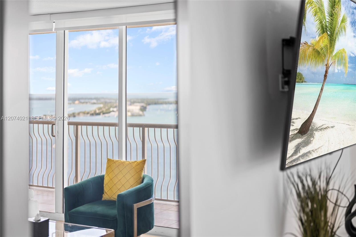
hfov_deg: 39.6
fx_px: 494
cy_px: 118
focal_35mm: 50
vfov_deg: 27.0
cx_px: 178
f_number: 2
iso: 64
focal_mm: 50
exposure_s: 1/60
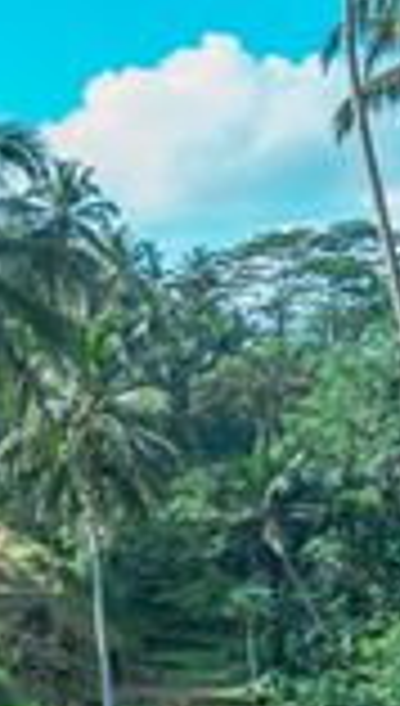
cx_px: -580
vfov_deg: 21.2
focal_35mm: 99
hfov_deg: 10.5
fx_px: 1856
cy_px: 598
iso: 125
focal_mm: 31
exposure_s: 1/160
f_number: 5
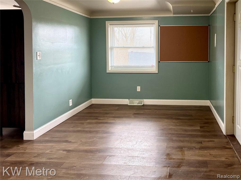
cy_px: 90
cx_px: 120
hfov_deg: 71.6
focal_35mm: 24
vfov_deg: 56.8
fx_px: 167
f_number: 1.8
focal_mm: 6.76
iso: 250
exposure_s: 1/120
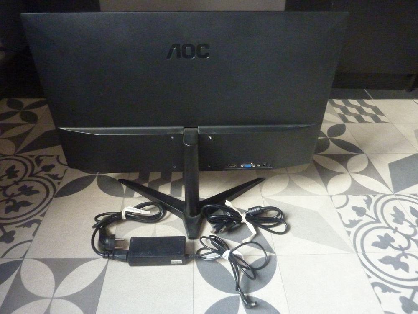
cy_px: 157
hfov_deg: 69.4
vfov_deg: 54.9
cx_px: 209
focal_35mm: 25
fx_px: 302
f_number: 3.3
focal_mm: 4.1
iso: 800
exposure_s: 1/13
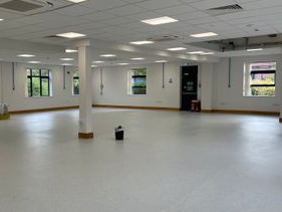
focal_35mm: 37
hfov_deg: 49.1
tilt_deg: -5.2
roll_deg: +1.0
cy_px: 111
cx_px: 90
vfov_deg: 38.7
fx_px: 302
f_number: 1.6
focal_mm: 4.2
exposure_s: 1/256
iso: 32
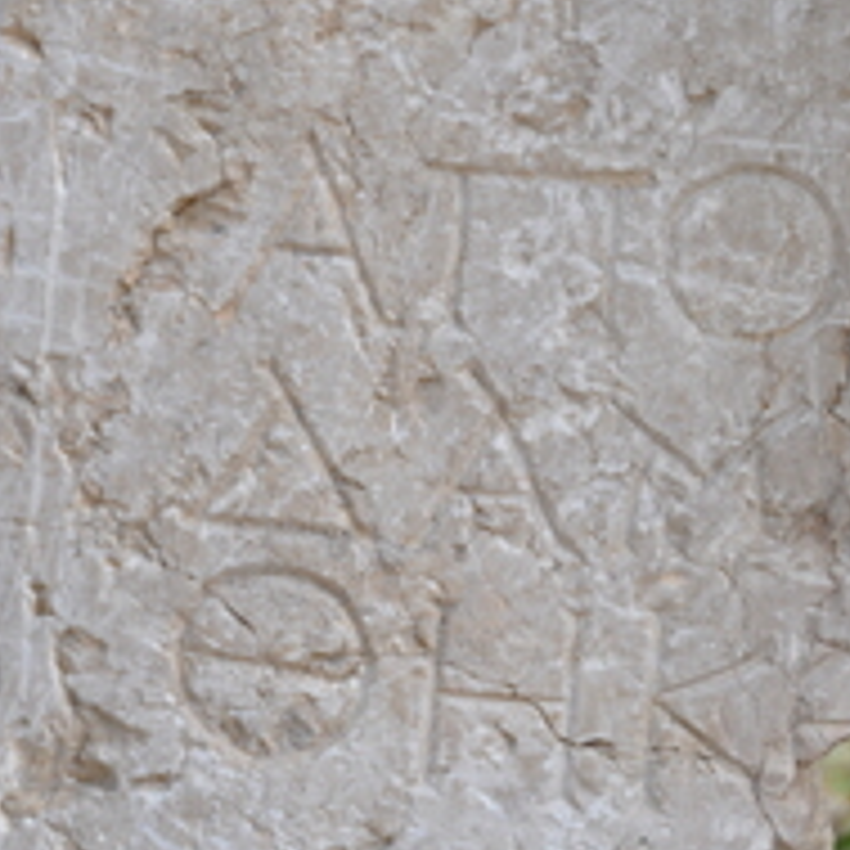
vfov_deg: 12.3
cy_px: 355
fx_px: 3945
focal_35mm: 142
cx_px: 238
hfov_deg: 12.3
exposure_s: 1/160
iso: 200
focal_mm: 48
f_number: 6.3
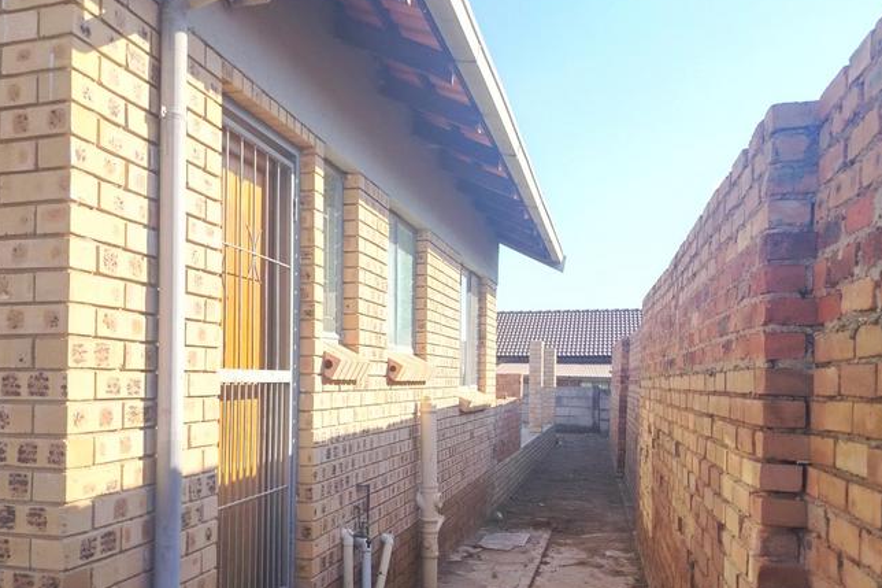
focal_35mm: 31
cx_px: 366
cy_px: 369
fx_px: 759
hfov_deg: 59.9
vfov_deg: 42.0
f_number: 1.75
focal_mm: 5.25
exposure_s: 1/900
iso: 209
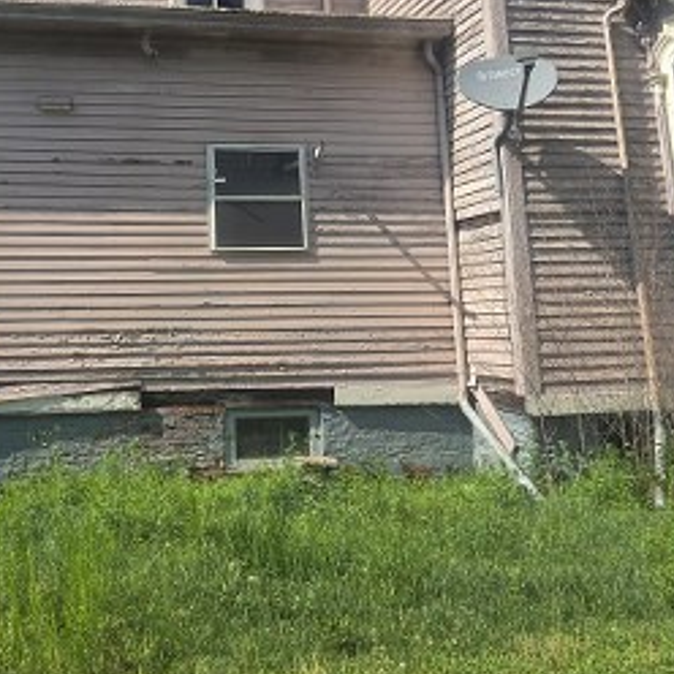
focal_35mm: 37
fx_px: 815
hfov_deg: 43.7
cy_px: 106
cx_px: 182
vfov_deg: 42.3
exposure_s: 1/2650
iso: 100
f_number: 2.2
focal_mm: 2.2
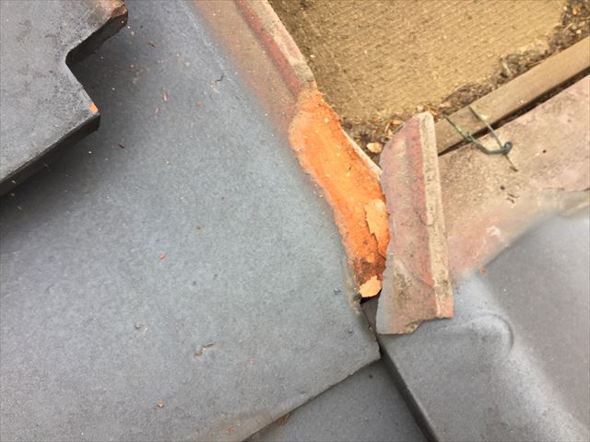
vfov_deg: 48.2
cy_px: 221
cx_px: 295
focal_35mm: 29
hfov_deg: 61.7
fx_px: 494
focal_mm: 4.15
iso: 32
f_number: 2.2
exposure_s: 1/201
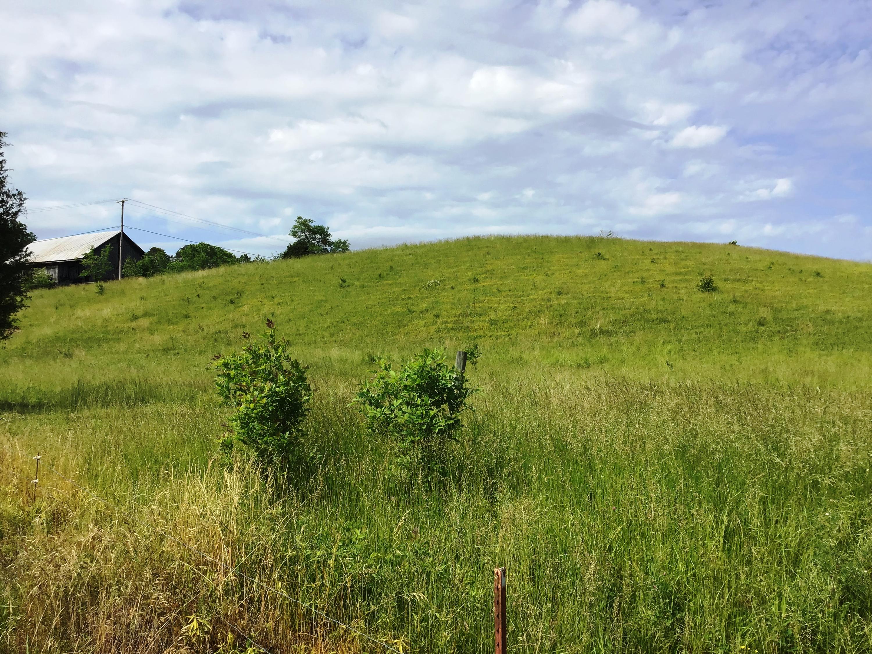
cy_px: 327
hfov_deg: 58.4
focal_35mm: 31
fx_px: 781
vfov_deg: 45.4
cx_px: 436
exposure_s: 1/1812
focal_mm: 3.3
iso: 25
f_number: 2.4
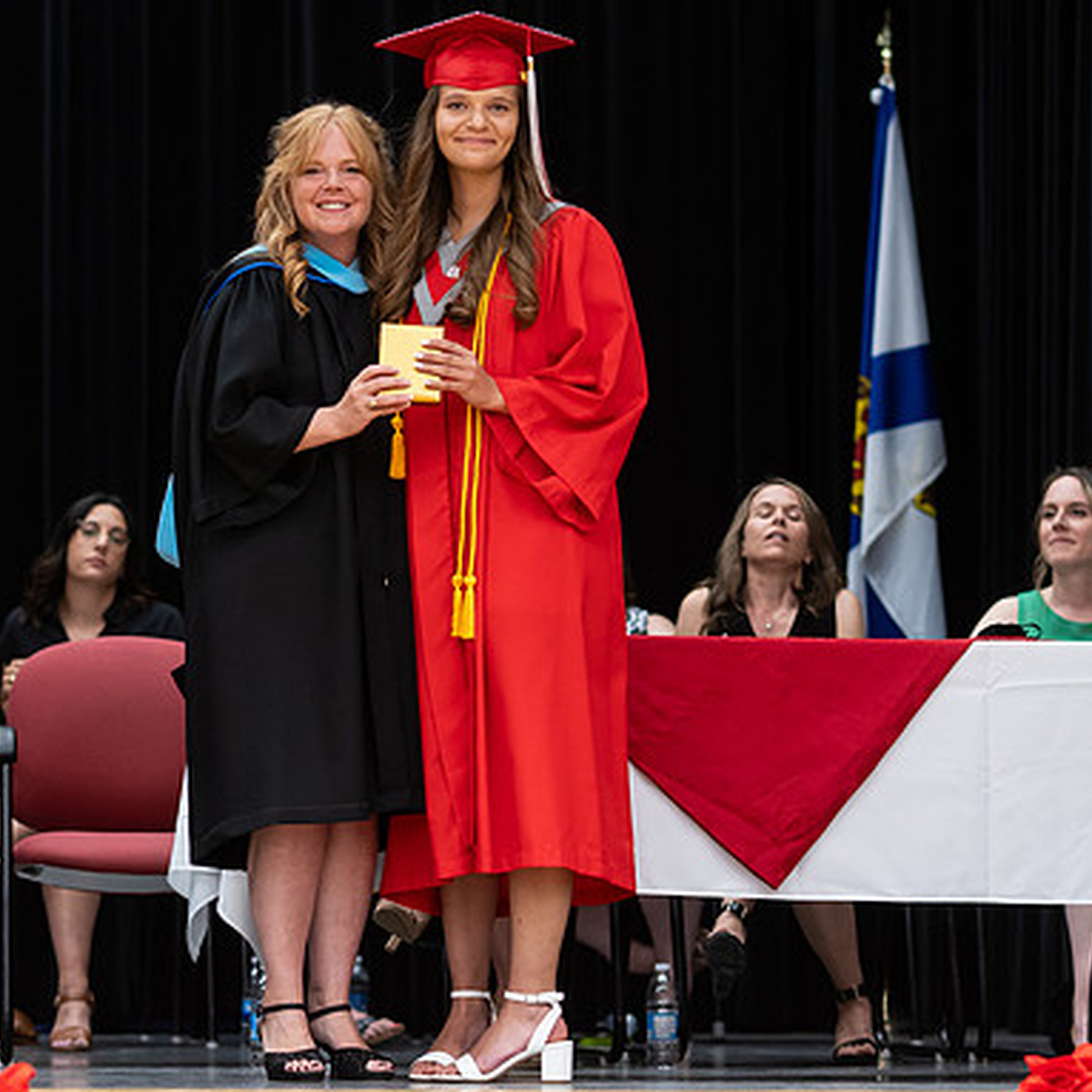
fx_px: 5389
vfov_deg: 11.6
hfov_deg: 11.6
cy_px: 717
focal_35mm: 151
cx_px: 388
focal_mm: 85
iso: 1000
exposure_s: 1/200
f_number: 2.8
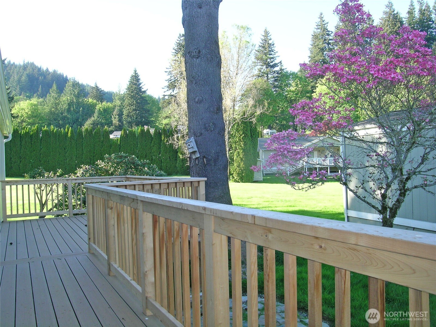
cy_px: 164
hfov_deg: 63.4
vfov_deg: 49.7
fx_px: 353
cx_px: 218
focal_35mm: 28
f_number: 5.6
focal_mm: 5.8
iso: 71
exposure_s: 1/60
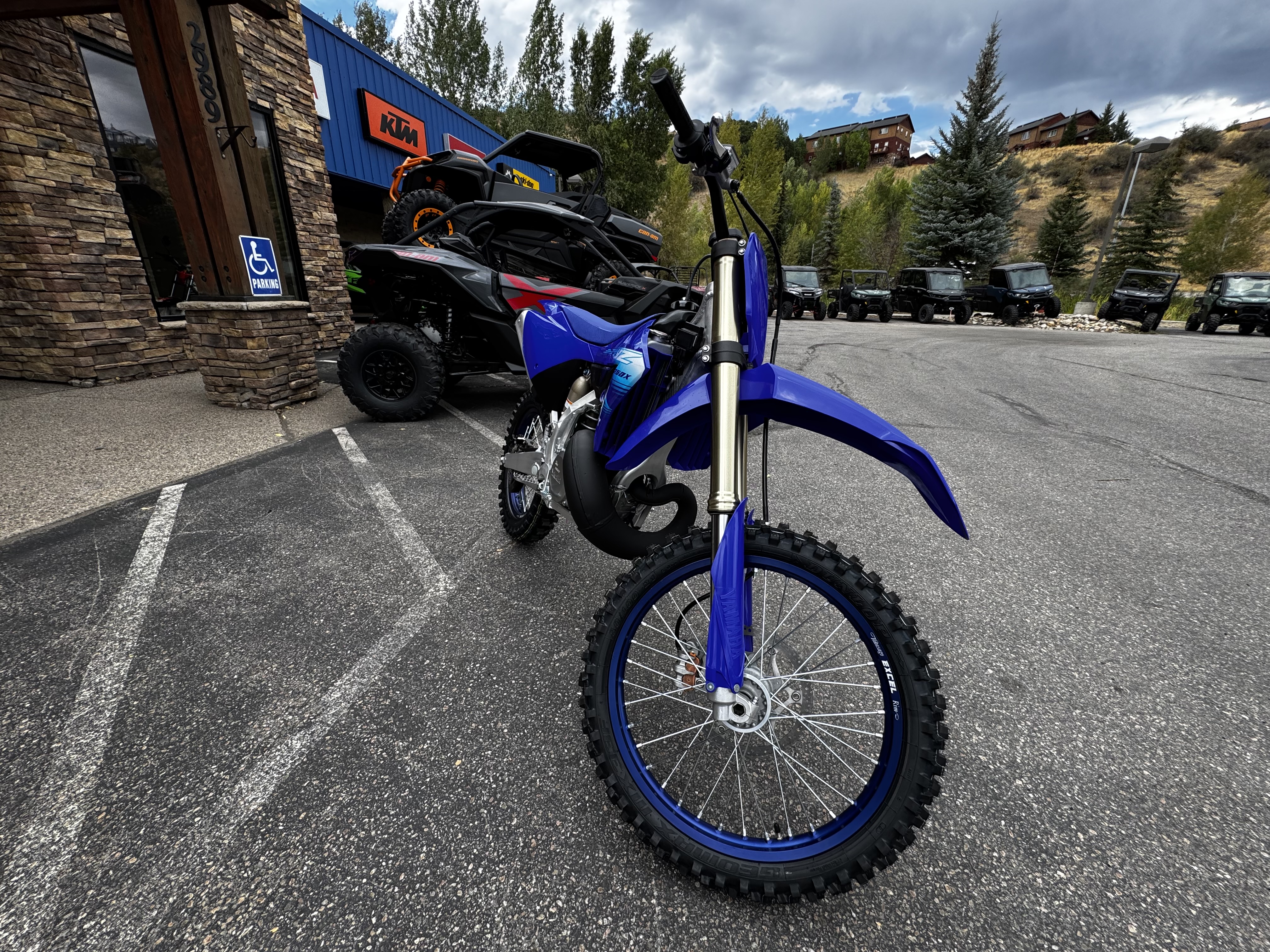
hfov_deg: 102.1
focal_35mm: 14
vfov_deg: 85.7
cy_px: 476
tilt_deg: -21.0
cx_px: 635
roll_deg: -1.2
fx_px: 514
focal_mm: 2.22
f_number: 2.2
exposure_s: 1/388
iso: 40
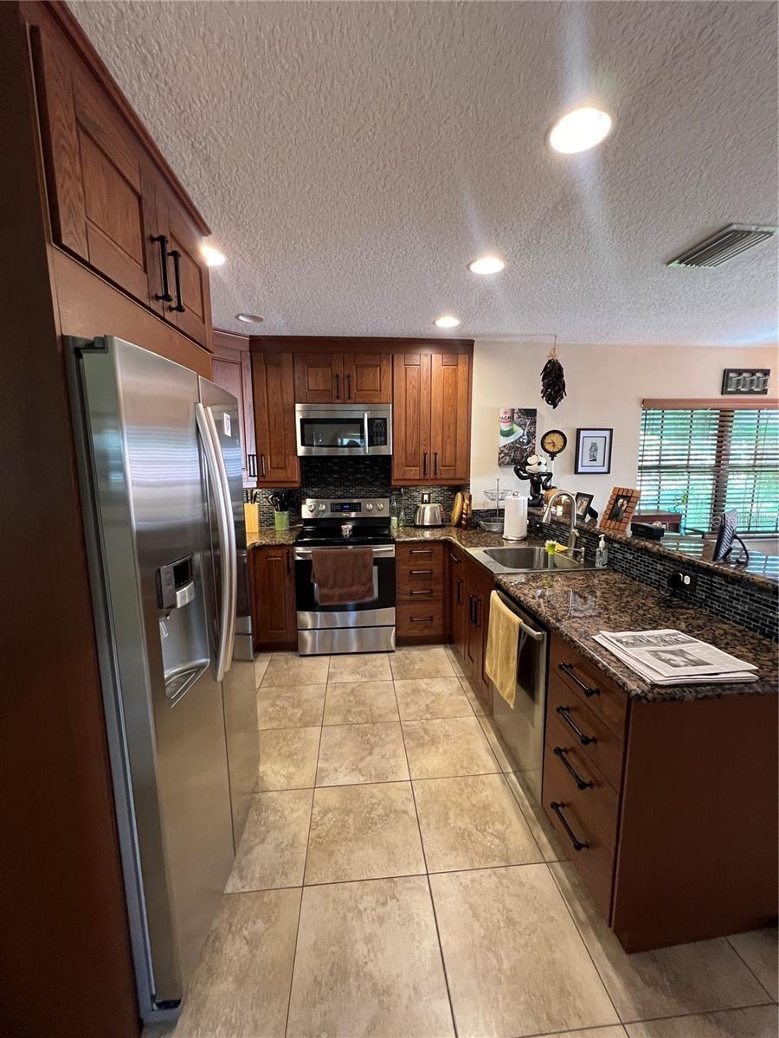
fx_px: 390
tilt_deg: -8.0
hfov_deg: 89.9
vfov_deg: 106.2
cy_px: 519
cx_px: 390
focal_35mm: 13
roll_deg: +0.4
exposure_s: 1/60
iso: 400
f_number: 1.8
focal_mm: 1.57
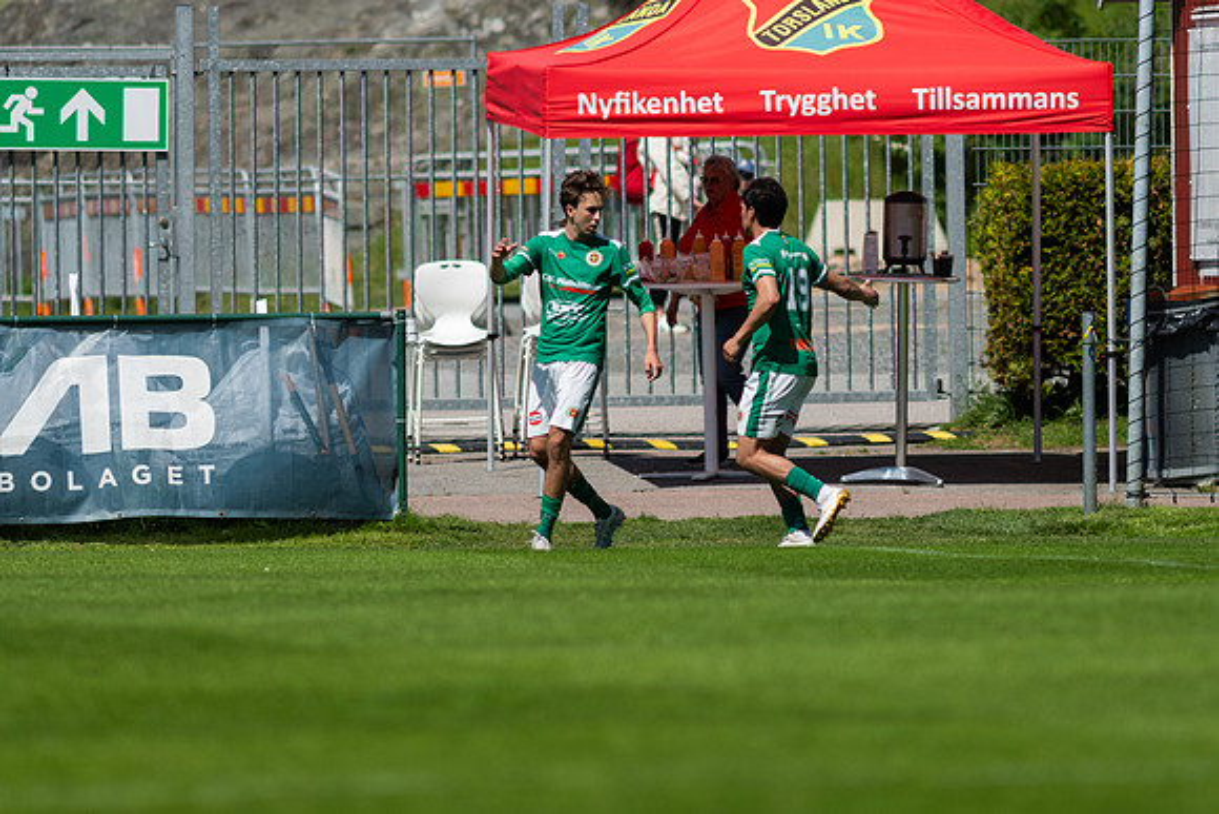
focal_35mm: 600
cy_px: 407
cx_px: 610
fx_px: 20320
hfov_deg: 3.4
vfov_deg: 2.3
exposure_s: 1/2500
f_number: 3.2
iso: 100
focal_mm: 300
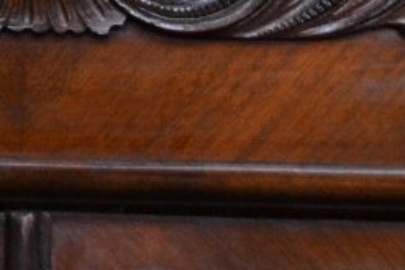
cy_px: -414
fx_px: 2668
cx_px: 23
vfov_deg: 5.6
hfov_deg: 8.6
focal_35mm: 237
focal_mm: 26
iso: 900
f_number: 4.2
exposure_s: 1/60
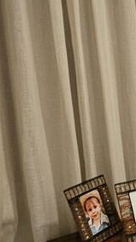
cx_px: 257
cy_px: 133
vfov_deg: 38.5
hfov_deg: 17.3
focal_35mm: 54
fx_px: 347
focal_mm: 2.2
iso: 320
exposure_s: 1/30
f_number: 2.2
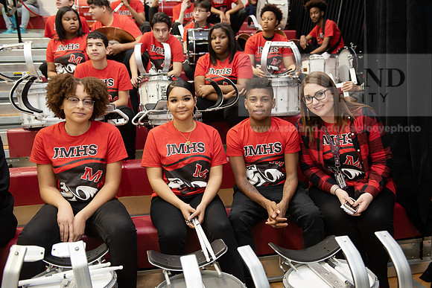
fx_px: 384
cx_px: 216
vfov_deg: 41.1
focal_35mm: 32
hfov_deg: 58.7
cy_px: 144
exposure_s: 1/100
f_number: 3.5
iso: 2000
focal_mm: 32
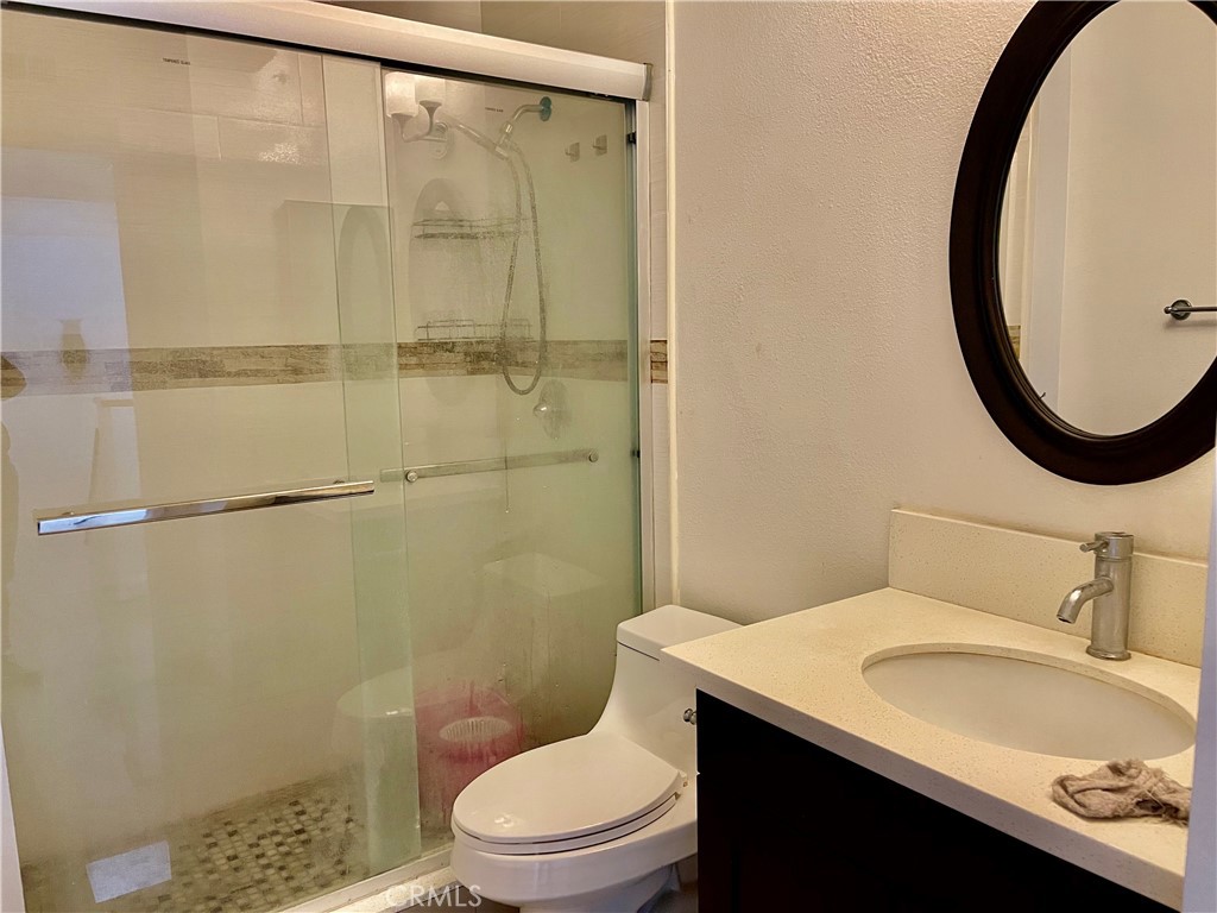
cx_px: 608
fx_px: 879
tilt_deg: -7.9
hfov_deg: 69.4
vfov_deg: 54.9
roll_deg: +1.4
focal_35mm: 25
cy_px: 456
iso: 500
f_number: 1.6
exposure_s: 1/60
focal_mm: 5.1
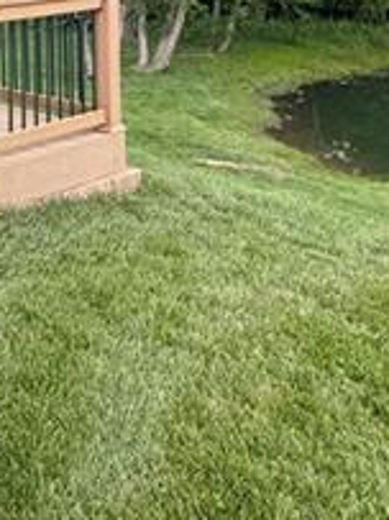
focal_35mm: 53
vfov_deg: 30.9
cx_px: -200
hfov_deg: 22.4
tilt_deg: +2.6
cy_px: -95
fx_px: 795
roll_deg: +1.4
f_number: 2.2
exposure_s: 1/386
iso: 40
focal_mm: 2.22
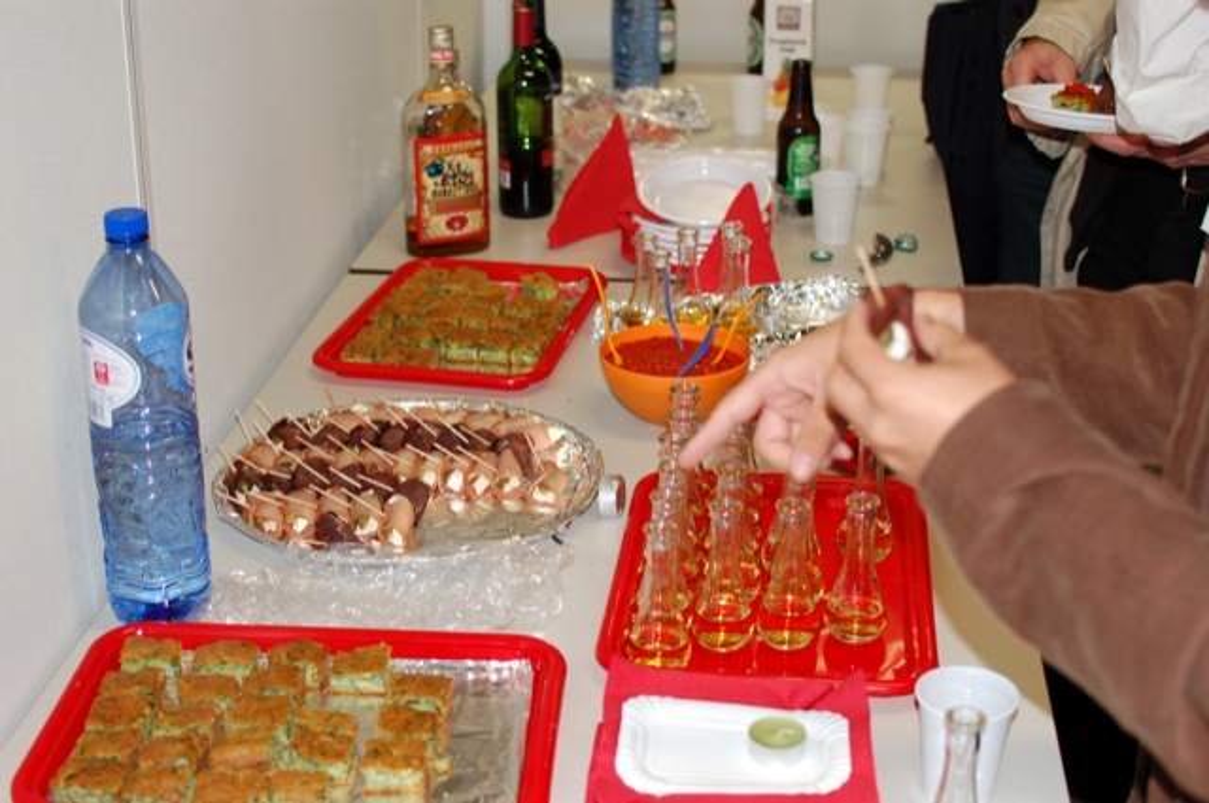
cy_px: 402
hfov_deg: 37.9
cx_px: 604
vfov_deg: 25.7
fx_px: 1761
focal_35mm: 52
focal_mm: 35
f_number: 3.5
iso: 400
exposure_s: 1/60
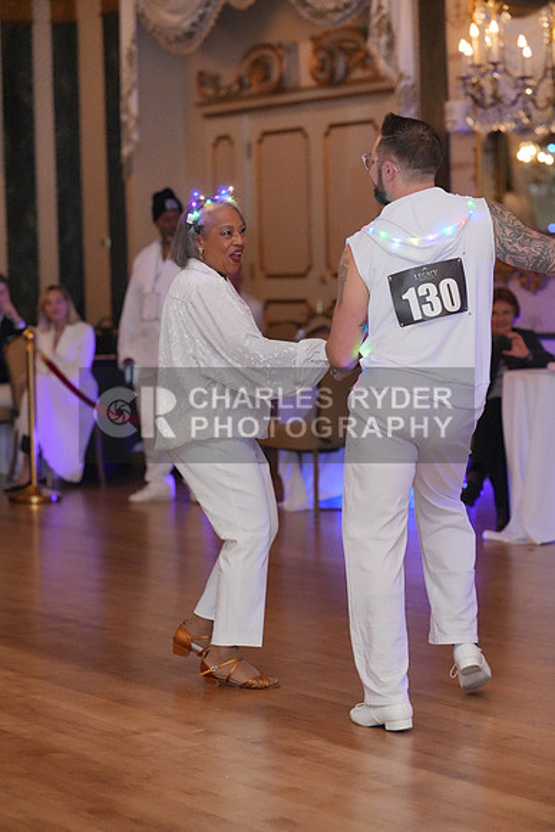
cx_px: 278
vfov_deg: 21.2
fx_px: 2219
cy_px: 416
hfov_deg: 14.3
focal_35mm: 96
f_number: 3.2
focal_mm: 96
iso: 8000
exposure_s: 1/250
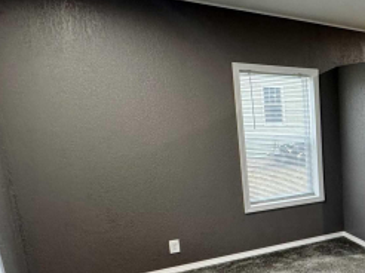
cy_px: 191
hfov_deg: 36.7
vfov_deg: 37.1
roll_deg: -0.5
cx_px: 446
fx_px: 400
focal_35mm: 38
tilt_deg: -11.9
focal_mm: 2.22
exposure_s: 1/120
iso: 250
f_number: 2.2
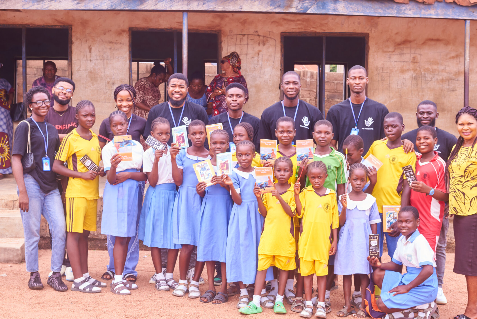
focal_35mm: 60
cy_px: 152
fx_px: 795
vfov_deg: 22.6
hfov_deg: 33.4
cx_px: 237
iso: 320
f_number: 2.2
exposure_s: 1/160
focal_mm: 50
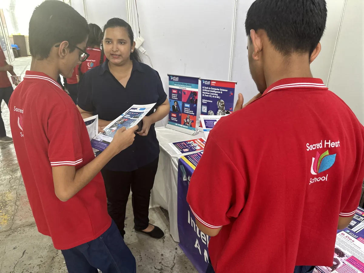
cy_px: 136
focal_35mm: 24
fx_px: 252
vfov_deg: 56.8
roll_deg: -0.5
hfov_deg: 71.6
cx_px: 182
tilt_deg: -22.7
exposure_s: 1/50
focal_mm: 6.86
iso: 125
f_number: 1.78
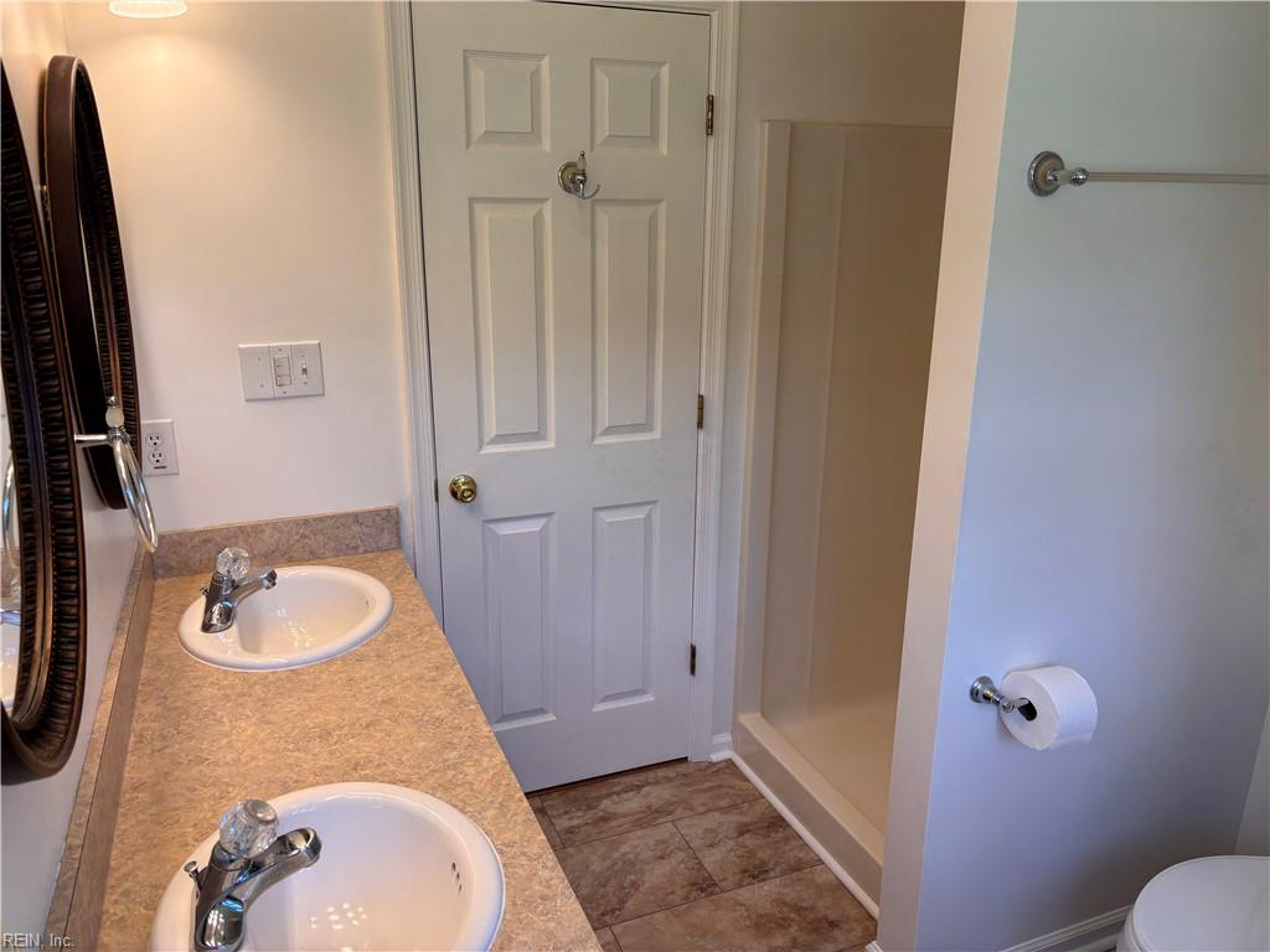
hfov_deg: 67.3
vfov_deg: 53.1
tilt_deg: -17.6
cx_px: 635
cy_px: 476
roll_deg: -0.5
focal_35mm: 26
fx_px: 954
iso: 40
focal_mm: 5.96
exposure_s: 1/120
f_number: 1.6
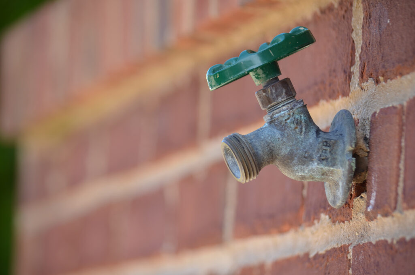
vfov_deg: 6.5
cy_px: 138
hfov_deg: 9.8
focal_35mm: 210
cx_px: 208
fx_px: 2416
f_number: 5.6
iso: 160
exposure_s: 1/200
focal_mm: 140
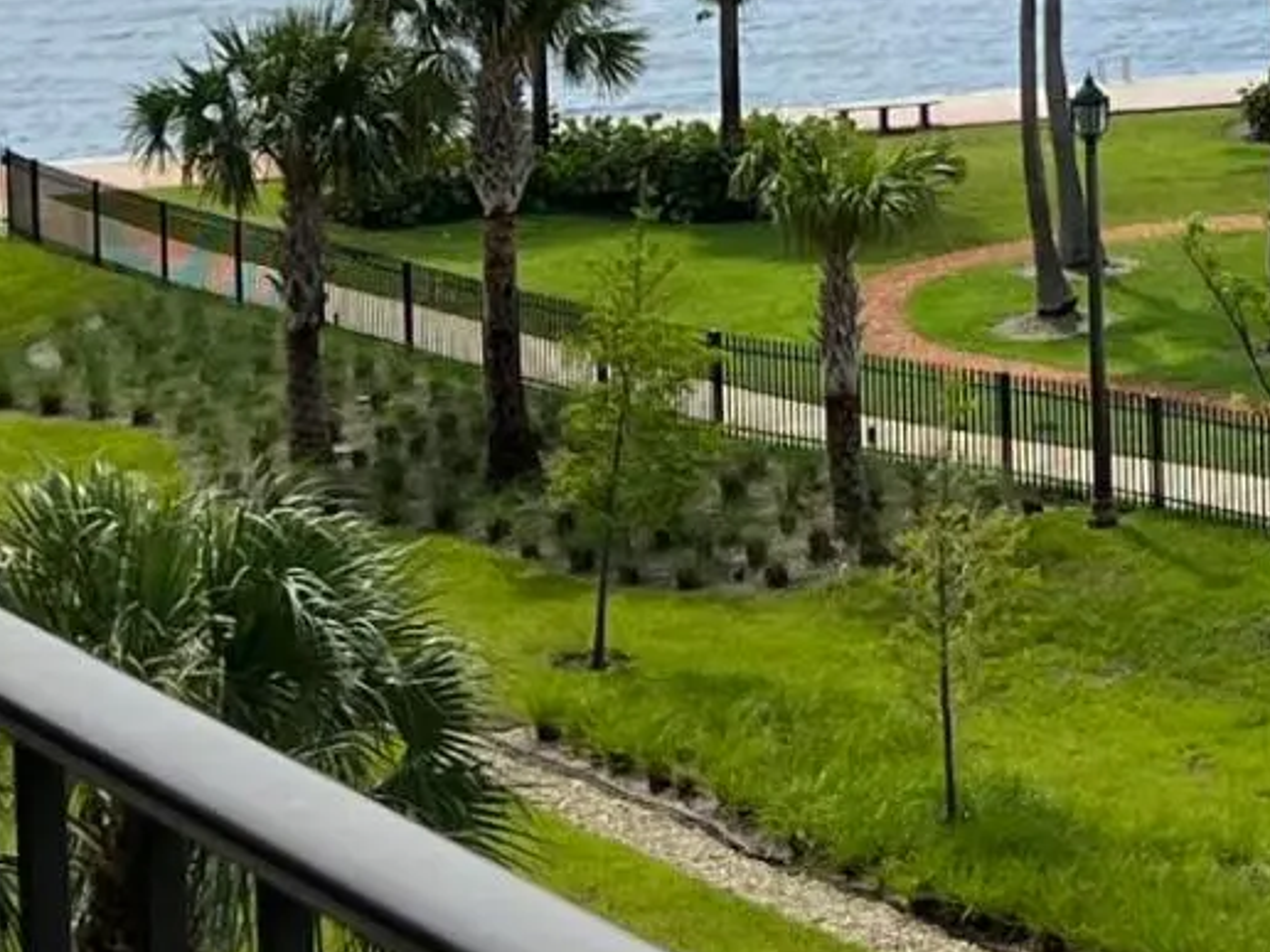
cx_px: 1556
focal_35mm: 145
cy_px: -317
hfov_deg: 13.2
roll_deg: +1.3
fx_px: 5320
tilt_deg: -3.6
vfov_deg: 10.0
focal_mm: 5.7
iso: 50
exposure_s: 1/8696
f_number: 1.5
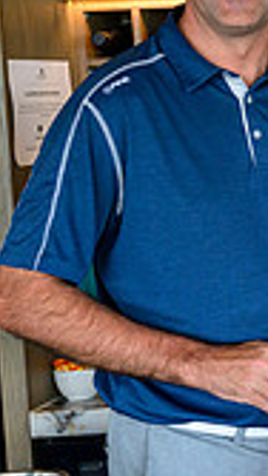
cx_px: 808
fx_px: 1515
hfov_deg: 8.5
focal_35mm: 120
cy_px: 135
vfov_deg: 17.8
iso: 2000
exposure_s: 1/320
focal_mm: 31
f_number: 4.5
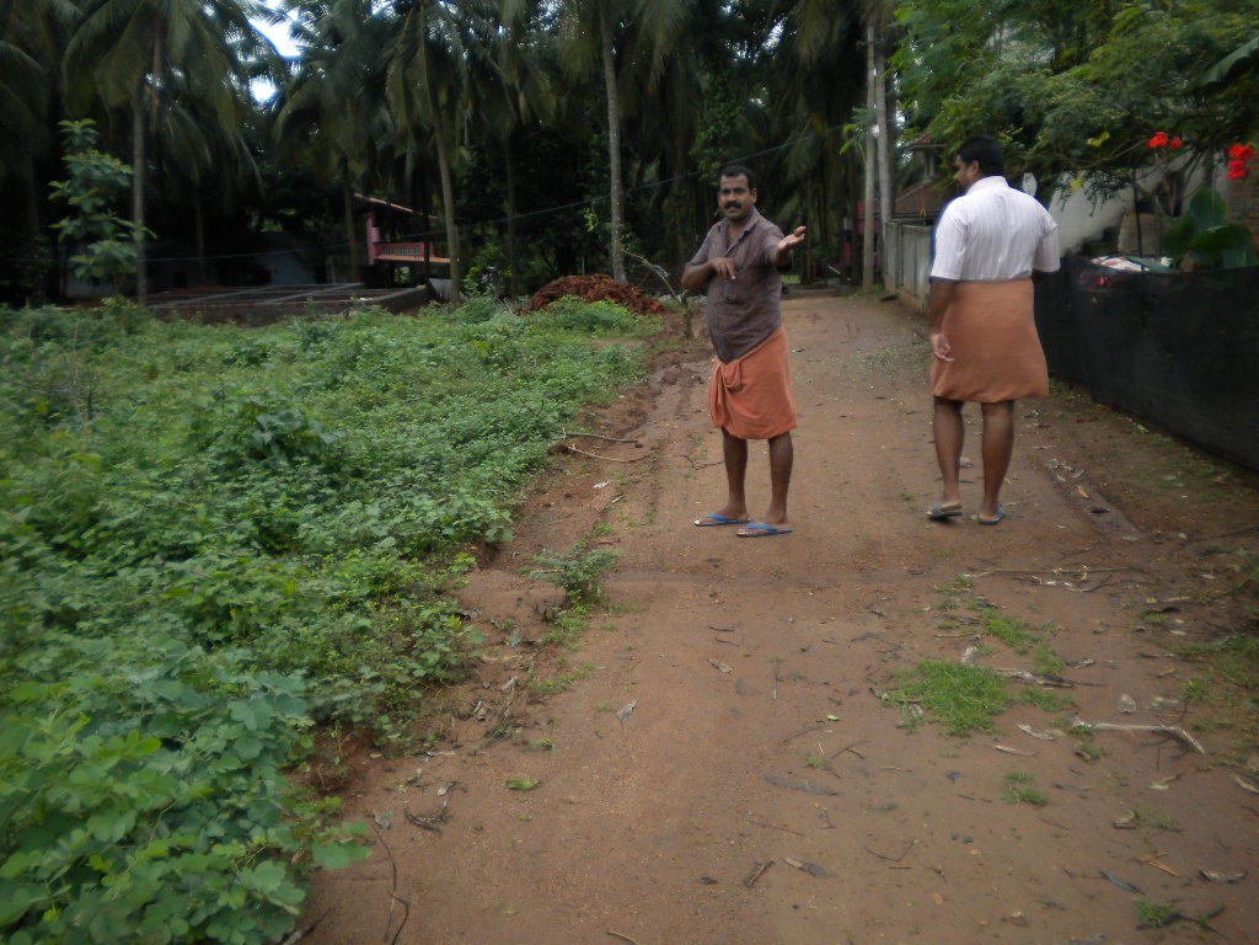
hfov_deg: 52.6
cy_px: 472
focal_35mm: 35
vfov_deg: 40.7
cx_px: 630
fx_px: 1273
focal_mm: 6.3
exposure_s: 1/500
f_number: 3.1
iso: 102
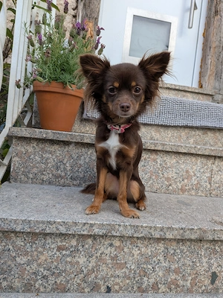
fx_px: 206
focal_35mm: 24
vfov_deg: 71.6
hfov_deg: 56.8
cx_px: 112
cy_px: 149
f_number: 1.7
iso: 30
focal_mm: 4.53
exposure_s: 1/383
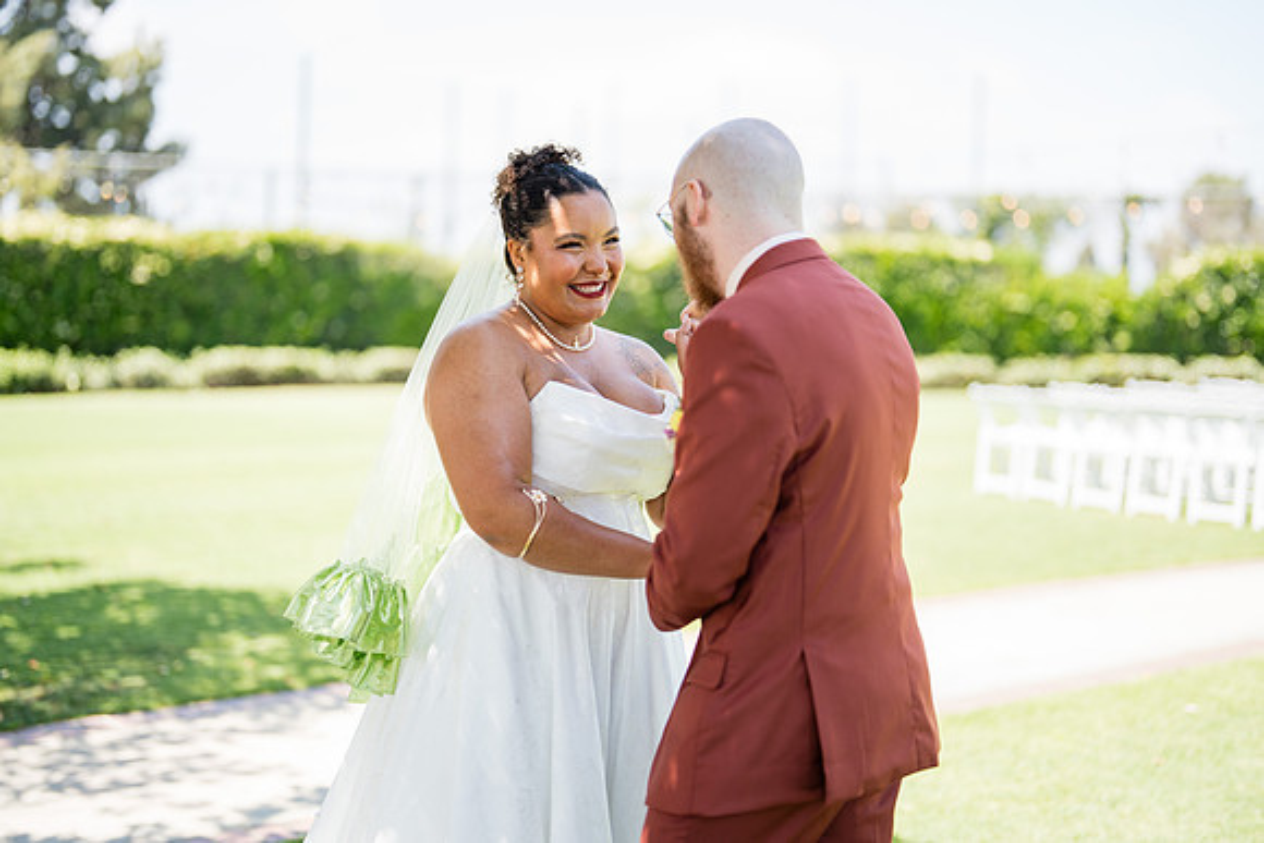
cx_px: 633
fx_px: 1852
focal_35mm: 53
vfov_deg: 25.7
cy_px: 400
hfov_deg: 37.7
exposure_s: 1/2500
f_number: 1.2
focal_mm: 50
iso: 200
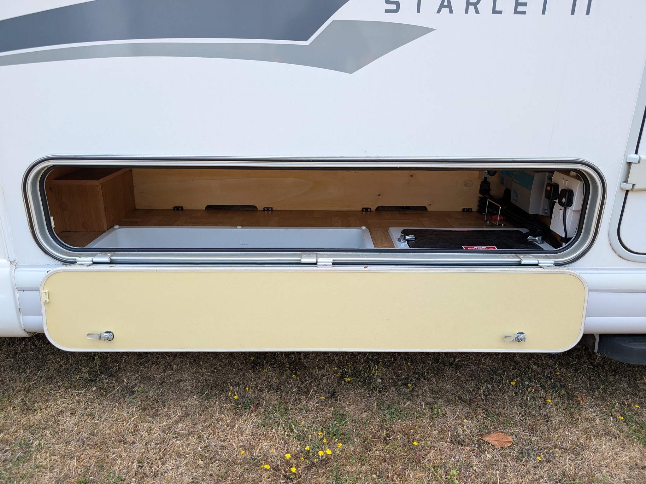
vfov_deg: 56.8
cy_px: 242
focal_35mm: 24
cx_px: 323
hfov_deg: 71.6
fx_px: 448
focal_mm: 6.9
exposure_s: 1/174
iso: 20
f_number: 1.68
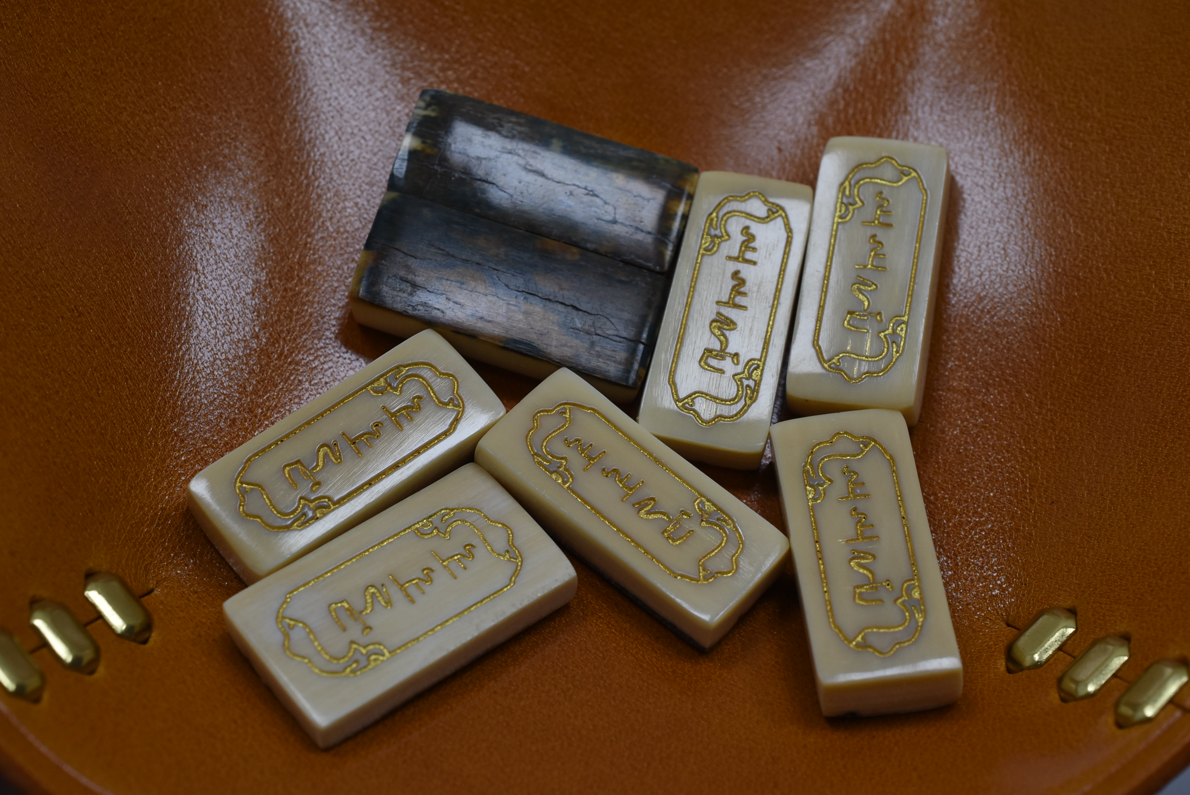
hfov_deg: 33.4
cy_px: 398
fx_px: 1985
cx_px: 595
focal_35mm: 60
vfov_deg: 22.7
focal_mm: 40
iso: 640
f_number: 9.5
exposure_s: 1/350
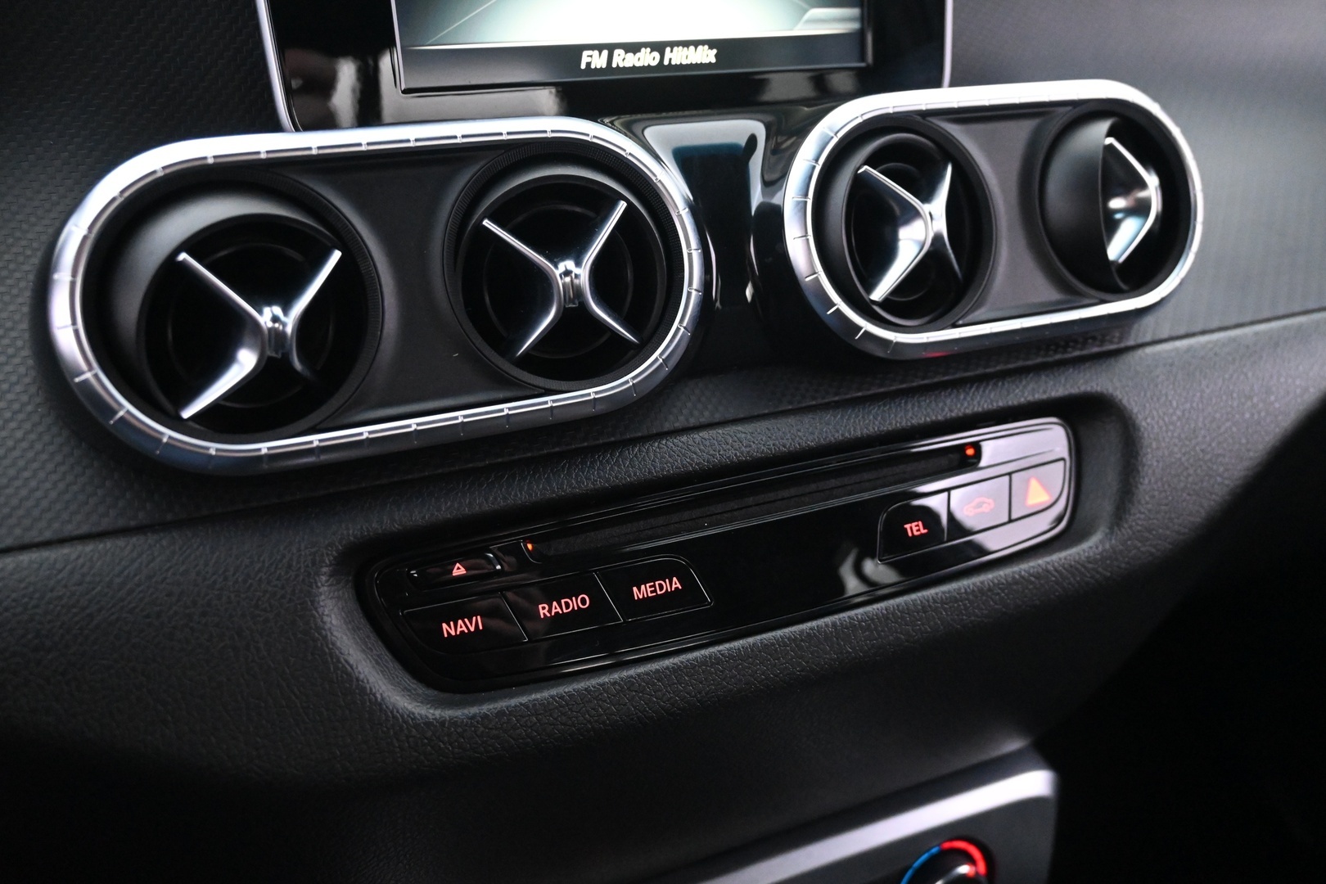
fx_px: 1105
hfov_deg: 61.9
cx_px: 663
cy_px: 442
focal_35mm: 30
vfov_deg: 43.6
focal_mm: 20
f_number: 3.8
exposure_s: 1/30
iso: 5600
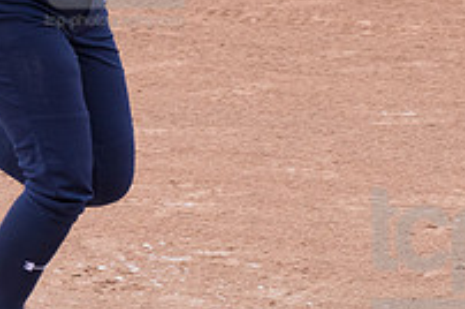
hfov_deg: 6.8
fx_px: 3895
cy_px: -53
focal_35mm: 302
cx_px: 115
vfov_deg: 4.5
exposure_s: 1/1600
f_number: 5.6
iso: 640
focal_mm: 70
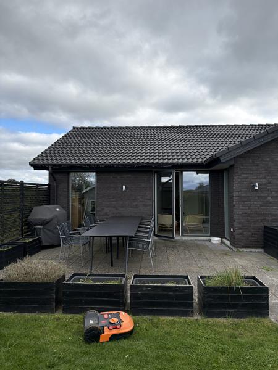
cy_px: 185
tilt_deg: +1.7
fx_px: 278
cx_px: 139
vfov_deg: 67.3
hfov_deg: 53.1
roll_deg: +0.2
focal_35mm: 26
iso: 50
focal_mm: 5.96
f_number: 1.6
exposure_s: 1/1848
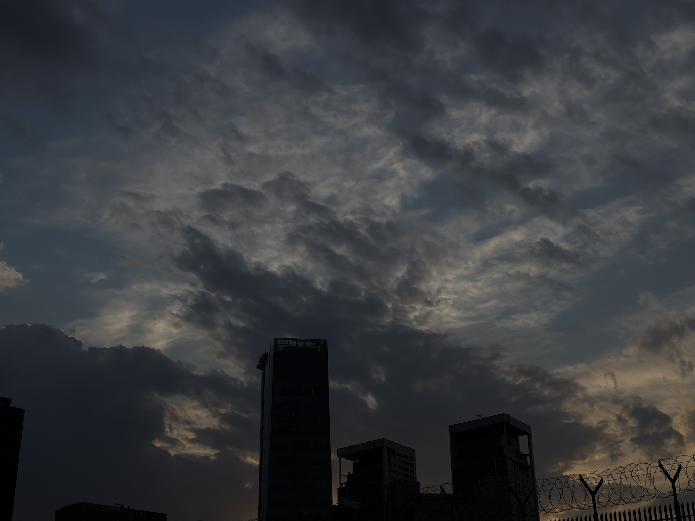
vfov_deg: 30.3
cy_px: 260
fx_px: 964
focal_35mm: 48
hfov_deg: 39.7
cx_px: 348
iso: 80
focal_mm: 6.76
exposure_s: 1/13333
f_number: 1.78
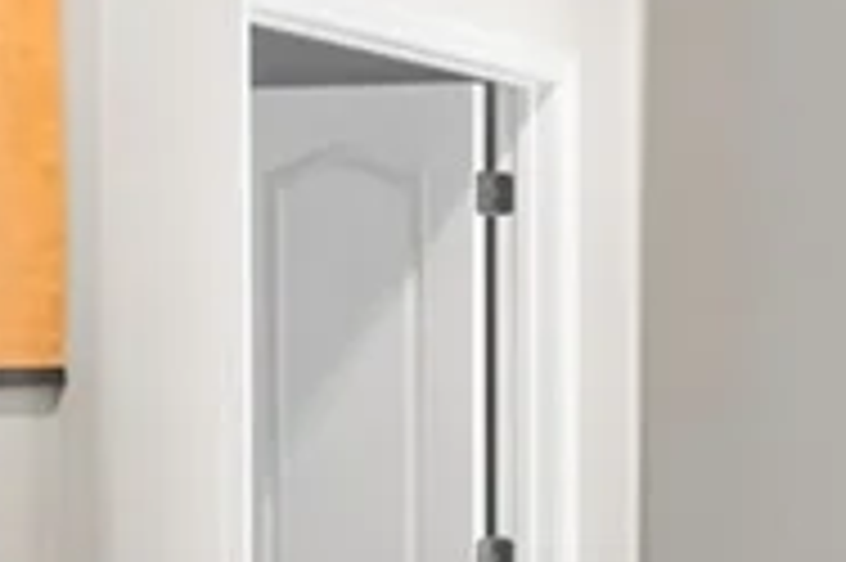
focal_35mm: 131
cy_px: 393
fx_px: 3076
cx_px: 1876
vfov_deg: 10.4
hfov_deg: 12.9
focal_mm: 24
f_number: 8
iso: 400
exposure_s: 1/3
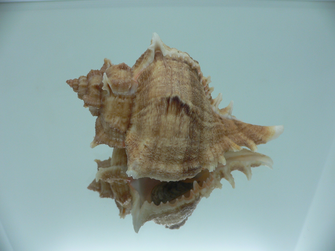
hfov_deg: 52.6
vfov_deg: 40.7
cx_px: 168
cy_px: 126
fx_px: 339
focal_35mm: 35
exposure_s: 1/60
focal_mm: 4.6
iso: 80
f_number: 2.8
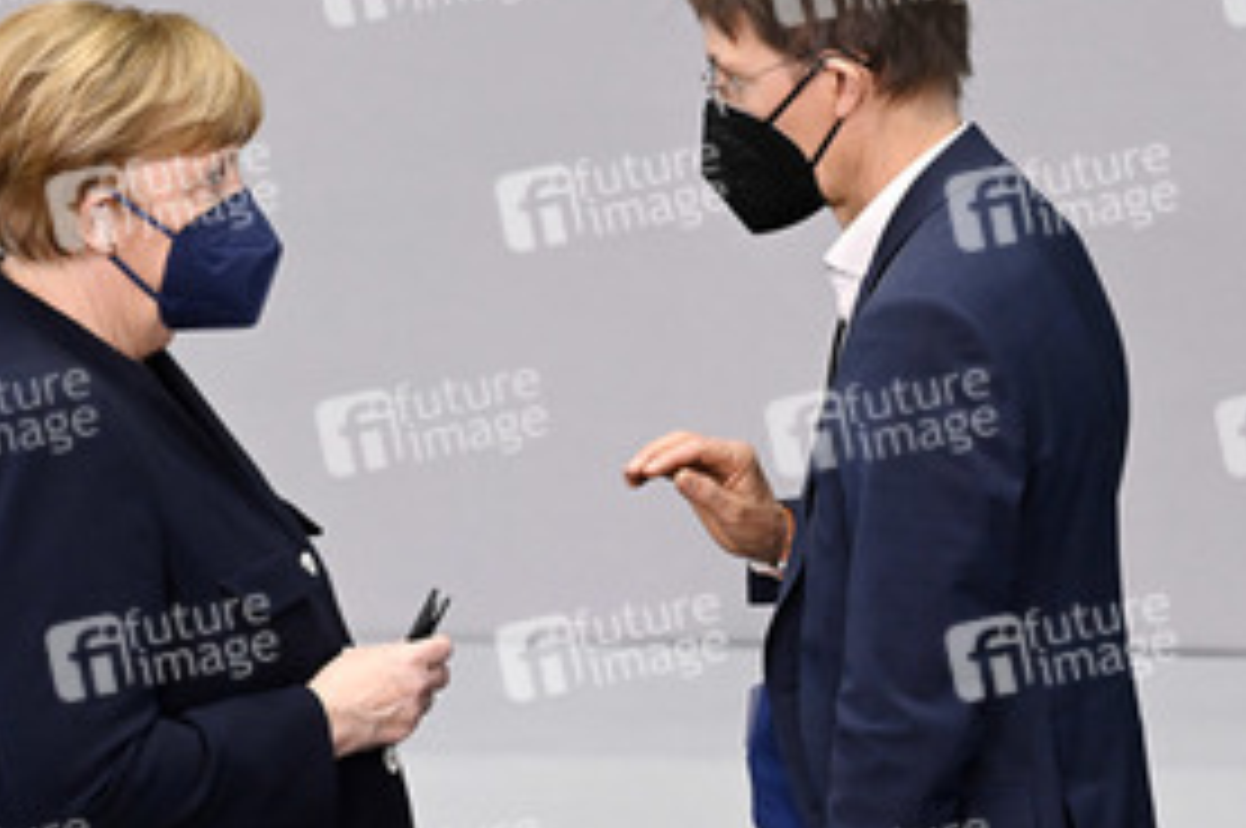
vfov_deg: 2.5
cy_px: 536
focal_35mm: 553
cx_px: 493
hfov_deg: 3.7
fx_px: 19117
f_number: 5.6
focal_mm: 340
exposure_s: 1/500
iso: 8000
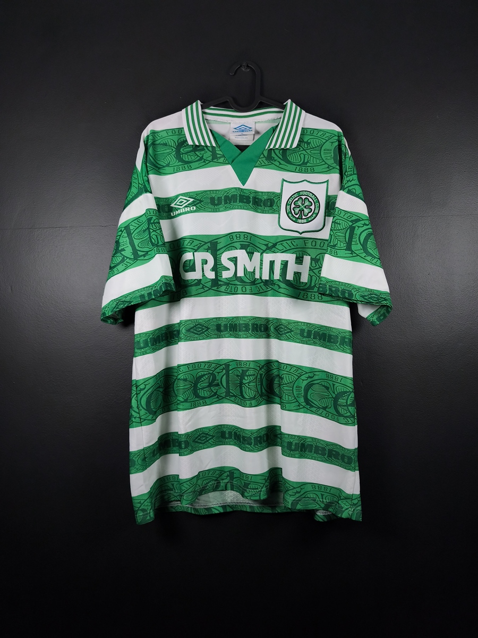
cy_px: 319
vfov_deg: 73.9
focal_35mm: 23
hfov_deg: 58.9
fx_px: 423
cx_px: 239
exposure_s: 1/200
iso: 400
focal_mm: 6.57
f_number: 1.6
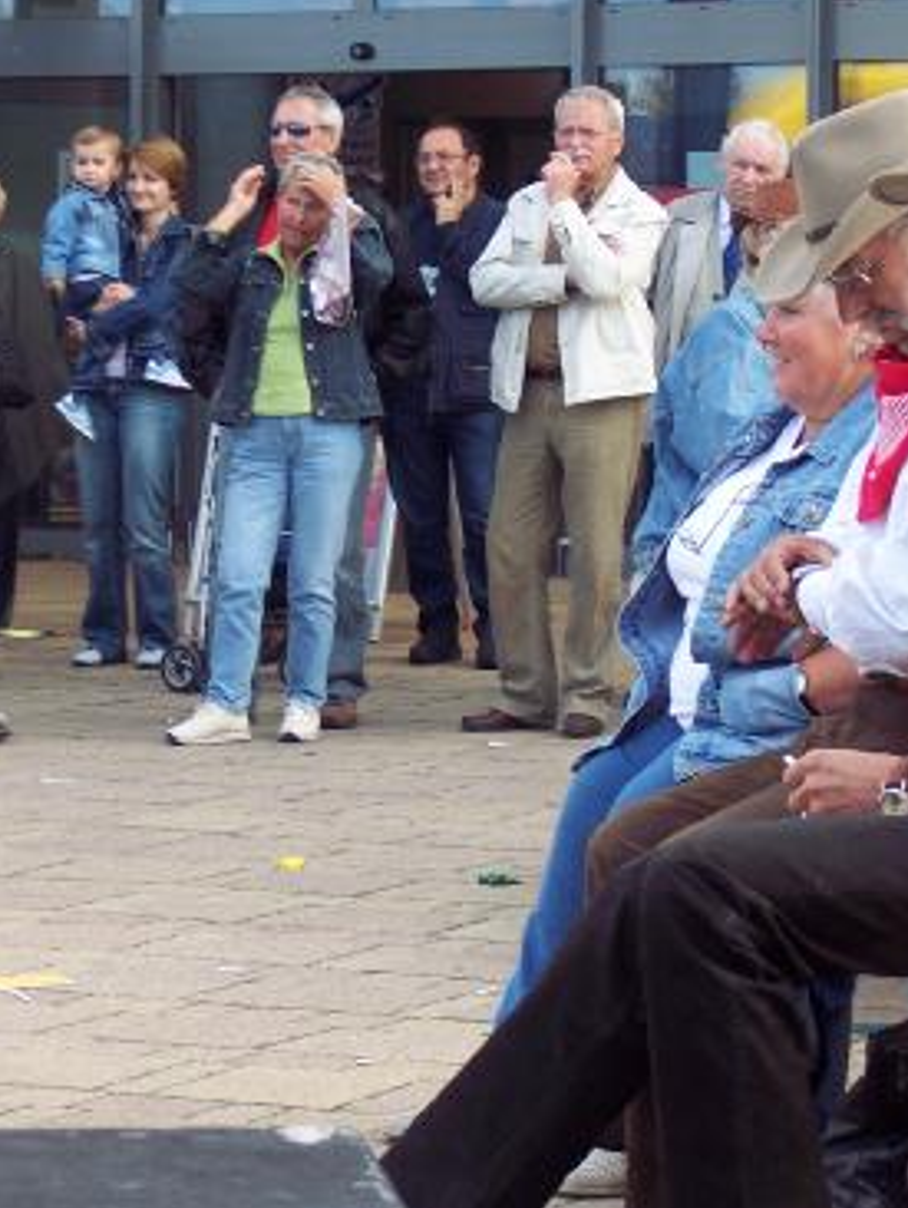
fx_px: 4961
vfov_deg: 13.9
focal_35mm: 142
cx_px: 553
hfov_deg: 10.5
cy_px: 607
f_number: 4.8
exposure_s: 1/90
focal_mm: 21.3
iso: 140
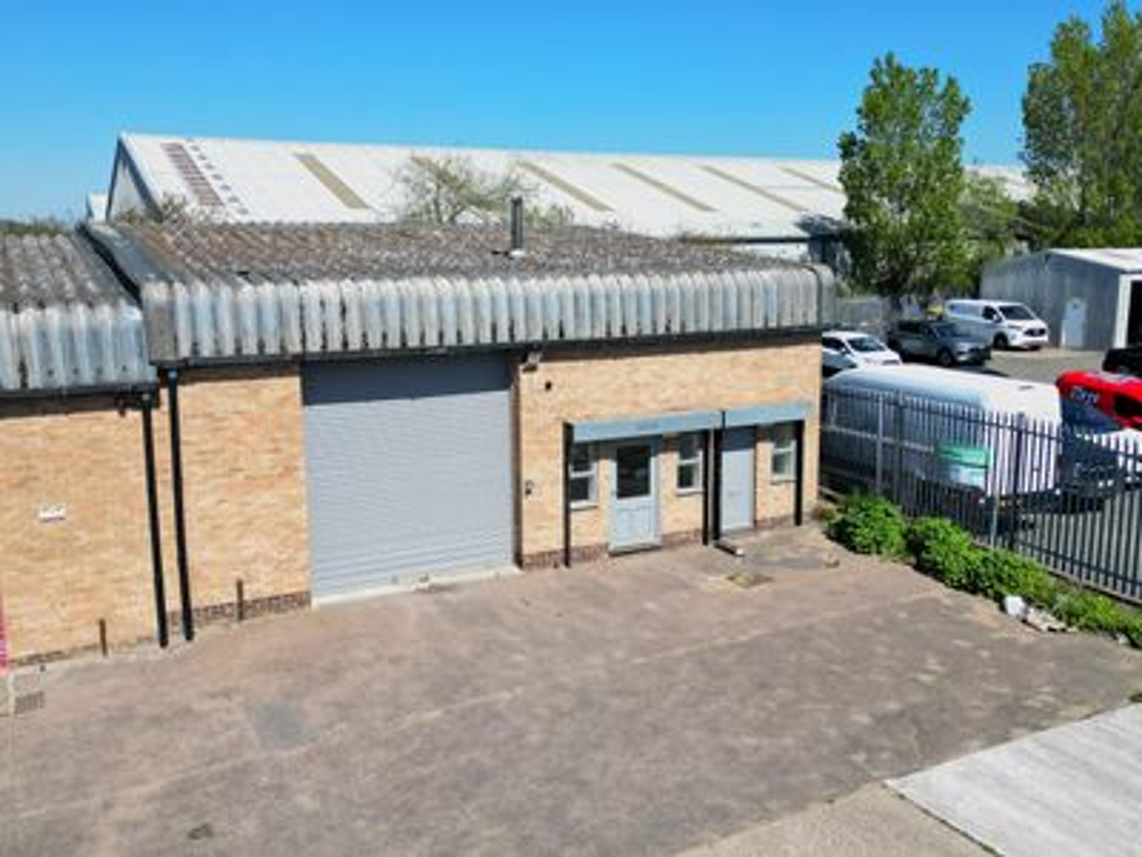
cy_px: 428
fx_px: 792
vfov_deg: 56.8
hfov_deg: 71.6
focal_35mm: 24
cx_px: 571
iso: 110
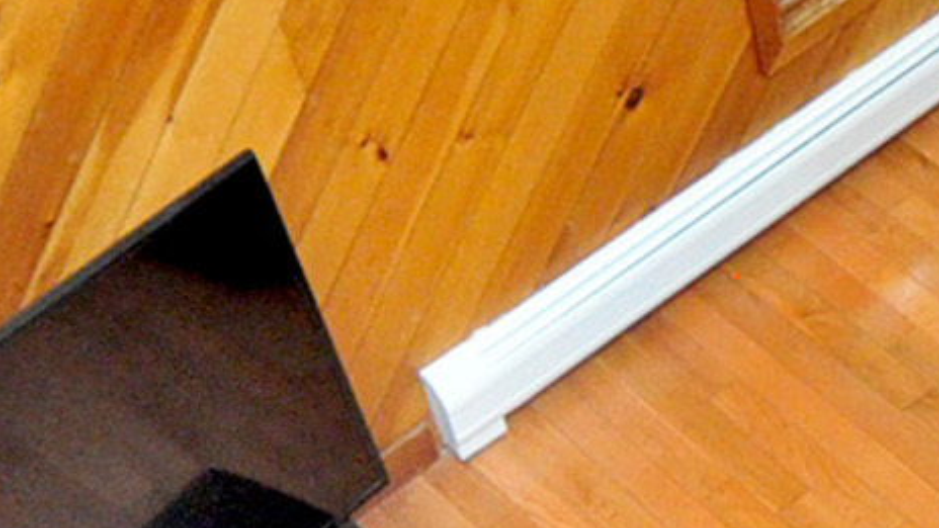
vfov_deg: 12.4
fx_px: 2440
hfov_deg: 20.7
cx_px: 1052
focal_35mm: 98
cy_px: 301
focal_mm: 10
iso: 1250
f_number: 4
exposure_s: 1/160
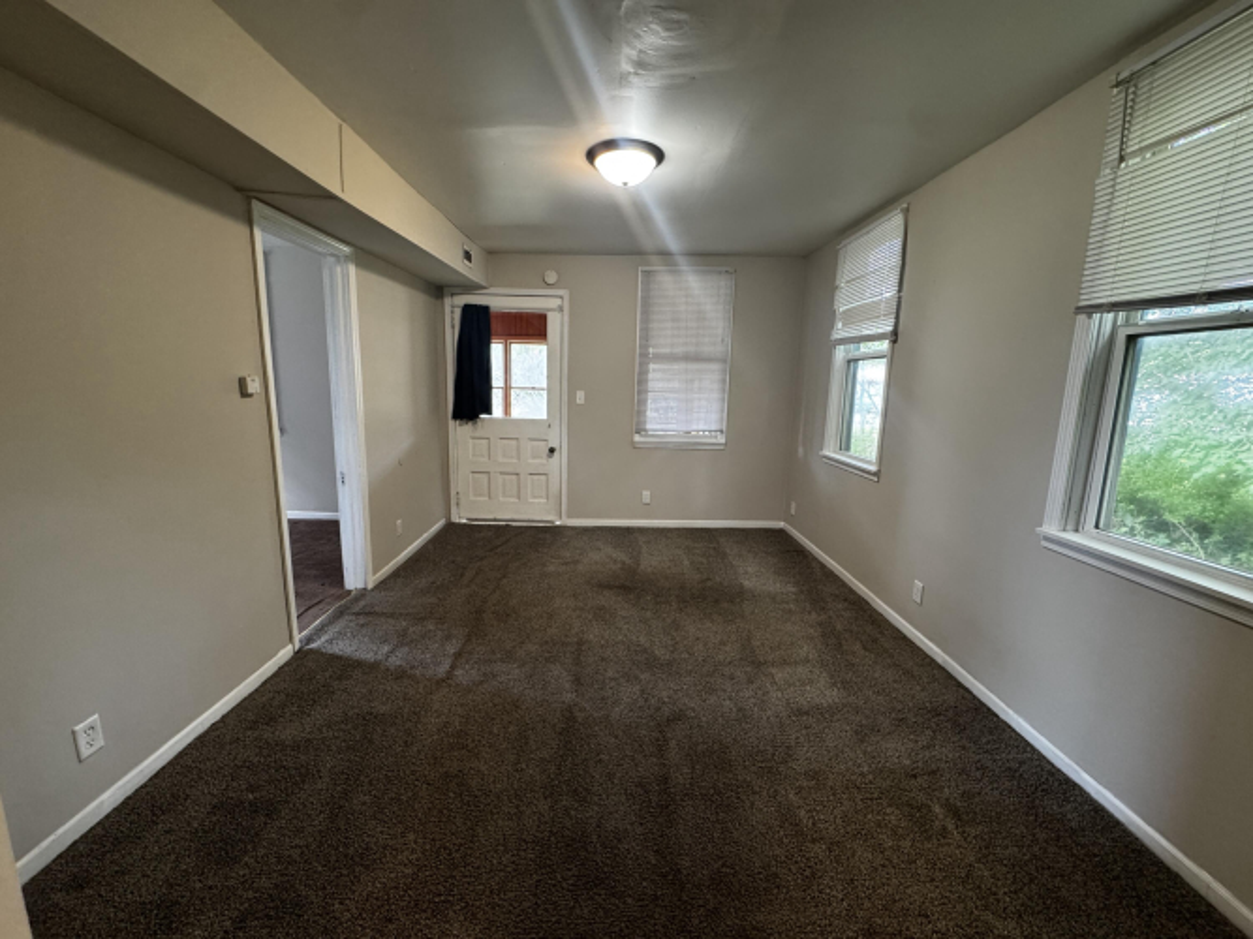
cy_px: 470
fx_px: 507
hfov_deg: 102.1
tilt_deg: -9.3
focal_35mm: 14
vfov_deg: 85.7
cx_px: 626
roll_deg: -0.5
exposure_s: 1/60
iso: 250
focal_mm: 2.22
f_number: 2.2
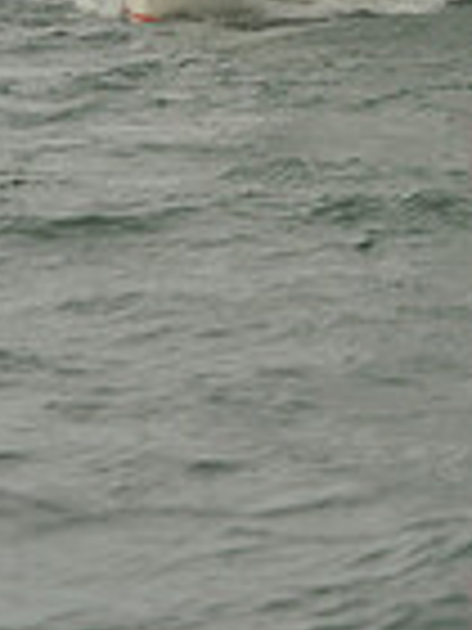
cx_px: 225
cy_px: -88
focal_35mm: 278
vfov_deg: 7.1
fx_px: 5054
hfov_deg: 5.3
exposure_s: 1/1250
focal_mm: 70
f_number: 5.6
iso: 400
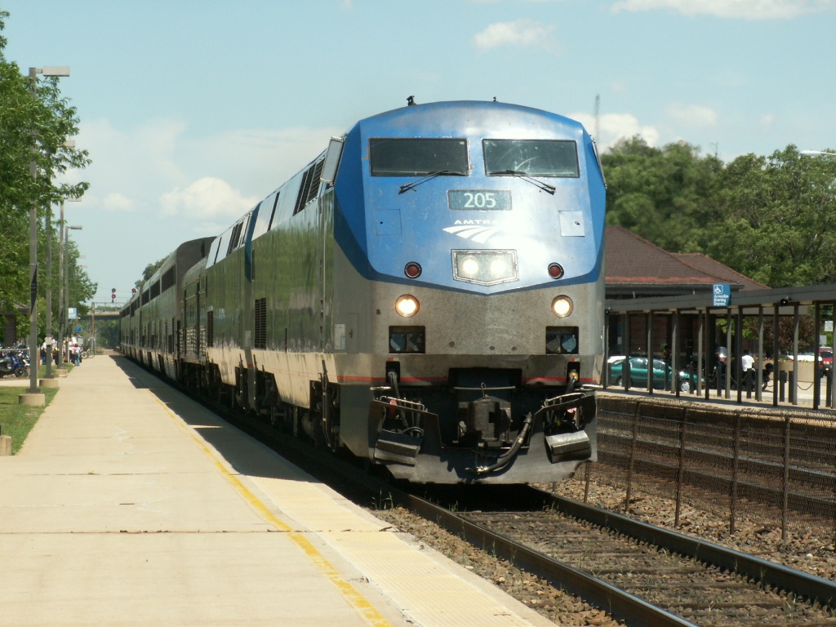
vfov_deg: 11.2
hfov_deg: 14.9
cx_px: 418
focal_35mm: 132
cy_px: 314
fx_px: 3188
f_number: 7.1
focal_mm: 21.52
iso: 50
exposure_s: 1/200
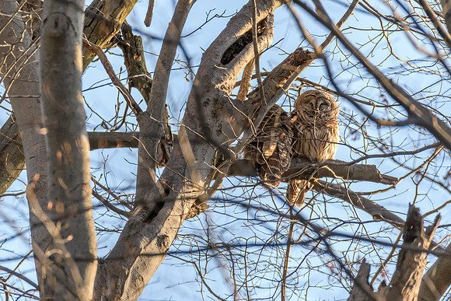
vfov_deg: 1.5
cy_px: 150
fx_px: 11277
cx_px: 226
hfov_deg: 2.3
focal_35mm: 900
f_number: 8
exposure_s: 1/1000
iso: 2800
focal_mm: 600
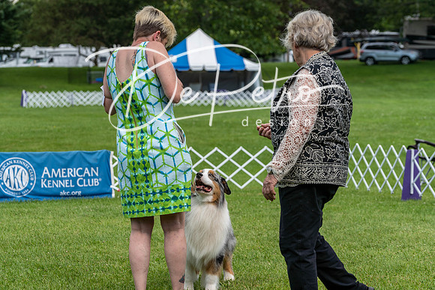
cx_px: 218
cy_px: 145
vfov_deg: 11.2
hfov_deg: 16.8
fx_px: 1474
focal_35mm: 122
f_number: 6.3
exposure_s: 1/800
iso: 320
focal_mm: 122
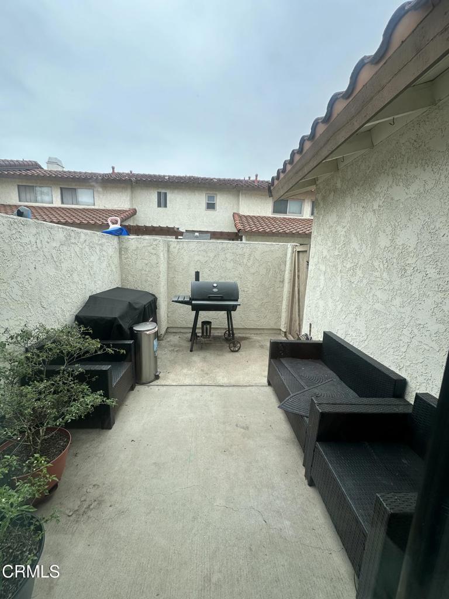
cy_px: 300
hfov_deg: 85.7
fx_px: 242
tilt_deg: -9.6
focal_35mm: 14
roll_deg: -3.0
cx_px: 224
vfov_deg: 102.1
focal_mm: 2.22
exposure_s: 1/543
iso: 40
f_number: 2.2
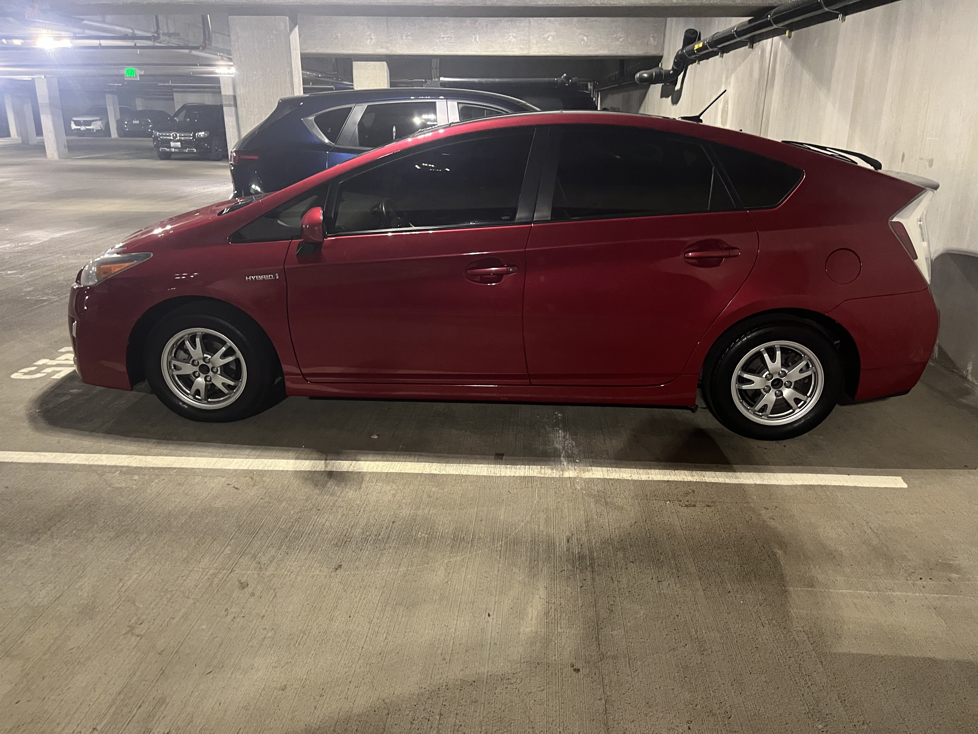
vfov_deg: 53.1
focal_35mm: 26
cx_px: 489
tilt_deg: -20.1
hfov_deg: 67.3
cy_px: 367
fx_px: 735
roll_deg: -0.7
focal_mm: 5.1
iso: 640
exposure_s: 1/30
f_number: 1.6
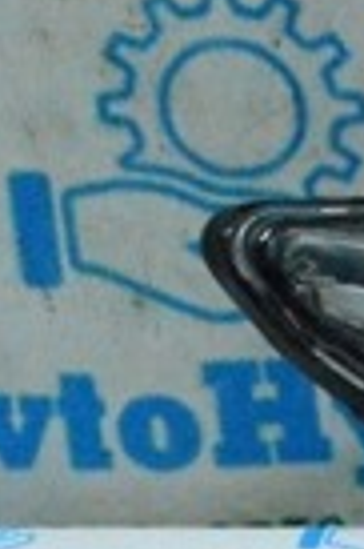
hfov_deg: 5.9
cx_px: 1212
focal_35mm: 210
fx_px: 3193
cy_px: 599
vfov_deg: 9.7
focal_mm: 30
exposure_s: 1/80
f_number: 29
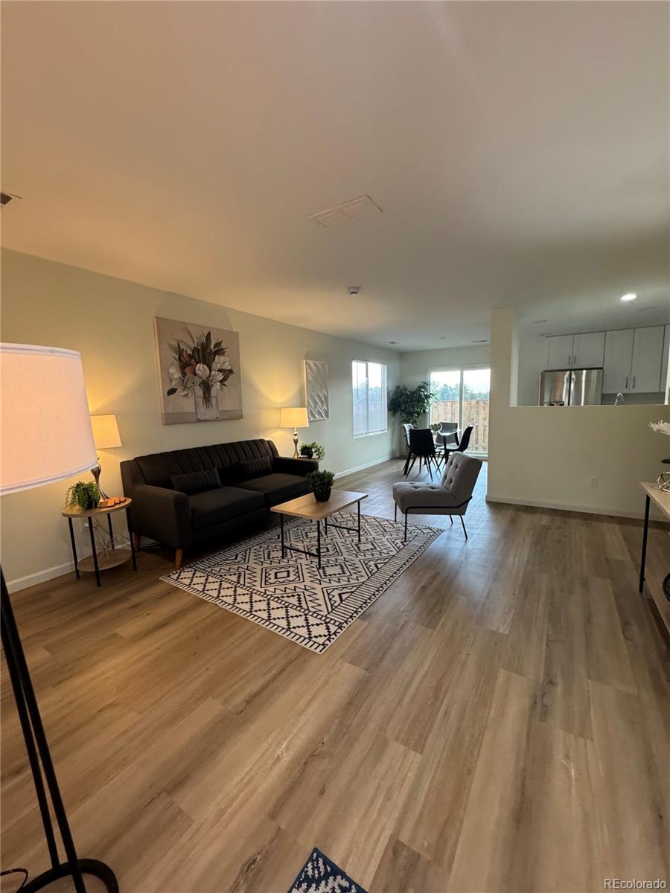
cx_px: 335
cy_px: 446
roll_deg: +0.7
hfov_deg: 85.7
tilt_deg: -7.3
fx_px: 361
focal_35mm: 14
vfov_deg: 102.1
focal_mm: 2.22
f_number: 2.2
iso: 320
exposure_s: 1/120
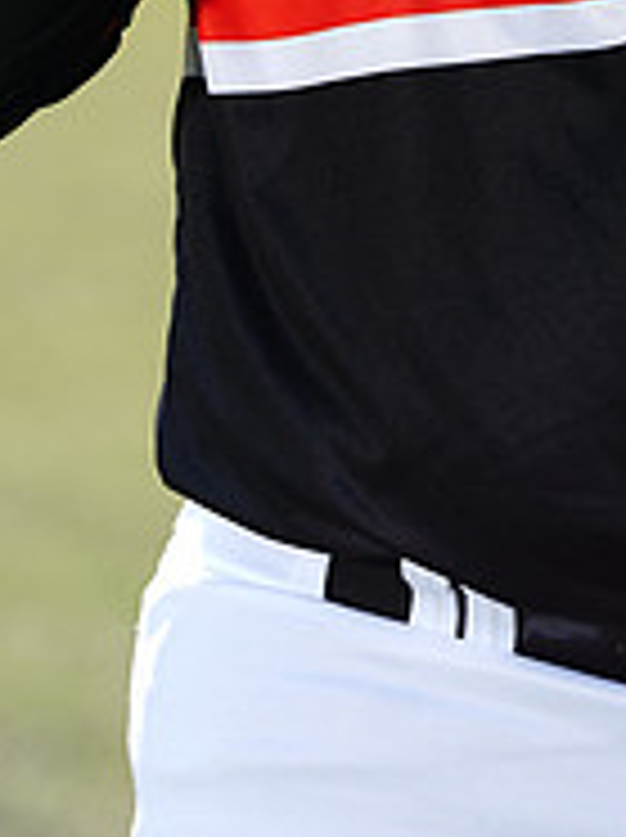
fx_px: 14525
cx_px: 687
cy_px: -436
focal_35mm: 601
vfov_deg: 3.3
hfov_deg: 2.5
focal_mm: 200
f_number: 5
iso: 64
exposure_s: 1/250
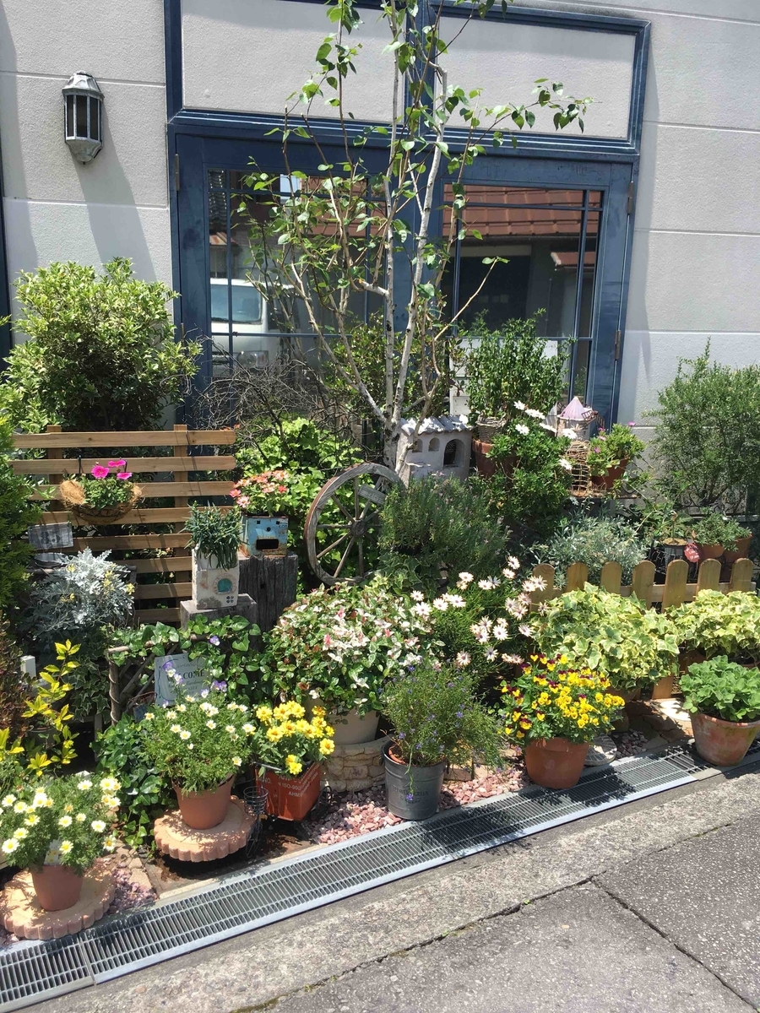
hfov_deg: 48.2
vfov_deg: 61.7
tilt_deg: -12.4
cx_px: 380
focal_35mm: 29
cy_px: 506
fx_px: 849
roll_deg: -0.7
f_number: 2.2
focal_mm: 4.15
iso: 25
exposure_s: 1/874
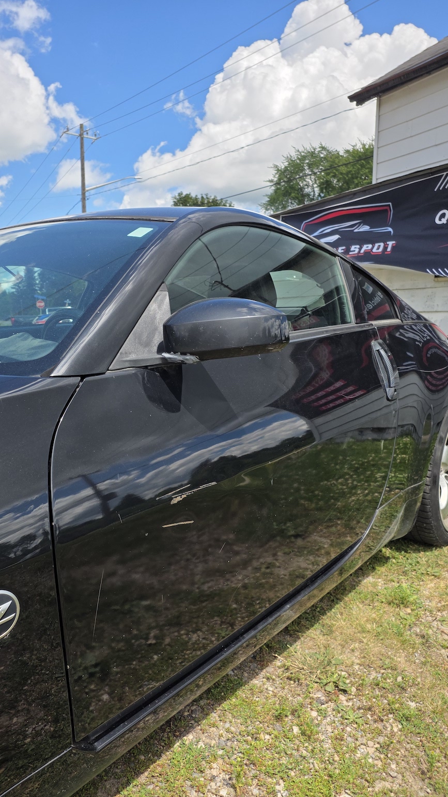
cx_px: 194
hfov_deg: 44.3
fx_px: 549
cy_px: 412
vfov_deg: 71.9
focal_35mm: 26
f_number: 1.7
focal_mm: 6.25
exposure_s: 1/6150
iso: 80
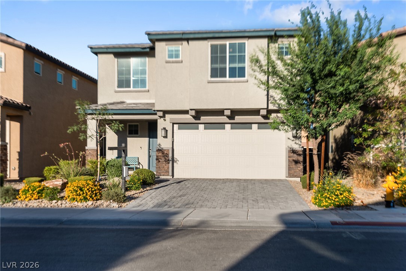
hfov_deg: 58.7
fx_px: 361
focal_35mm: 32
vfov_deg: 41.1
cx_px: 203
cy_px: 136
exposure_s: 1/160
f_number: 8
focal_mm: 32
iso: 100
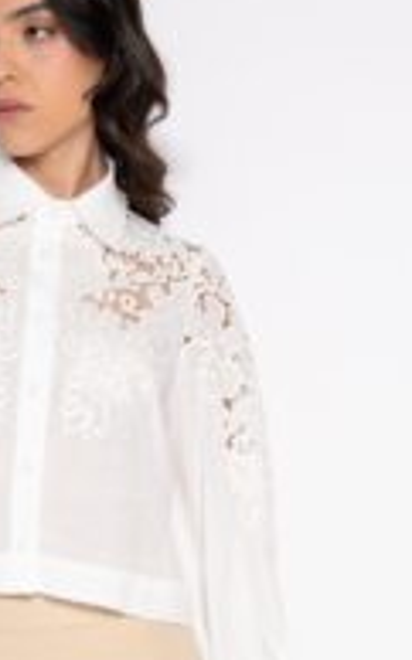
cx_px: -10
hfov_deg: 9.3
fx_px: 2501
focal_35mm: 139
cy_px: 808
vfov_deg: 14.5
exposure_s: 1/125
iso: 200
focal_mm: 44
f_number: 5
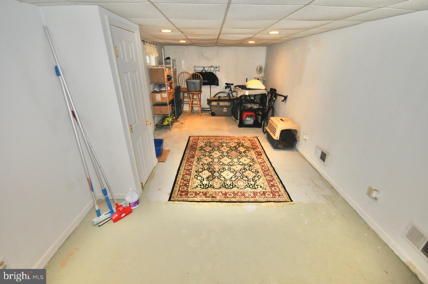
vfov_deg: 77.2
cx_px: 214
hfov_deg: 100.5
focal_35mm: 15
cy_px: 142
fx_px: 178
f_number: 7.1
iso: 1000
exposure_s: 1/60
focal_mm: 10
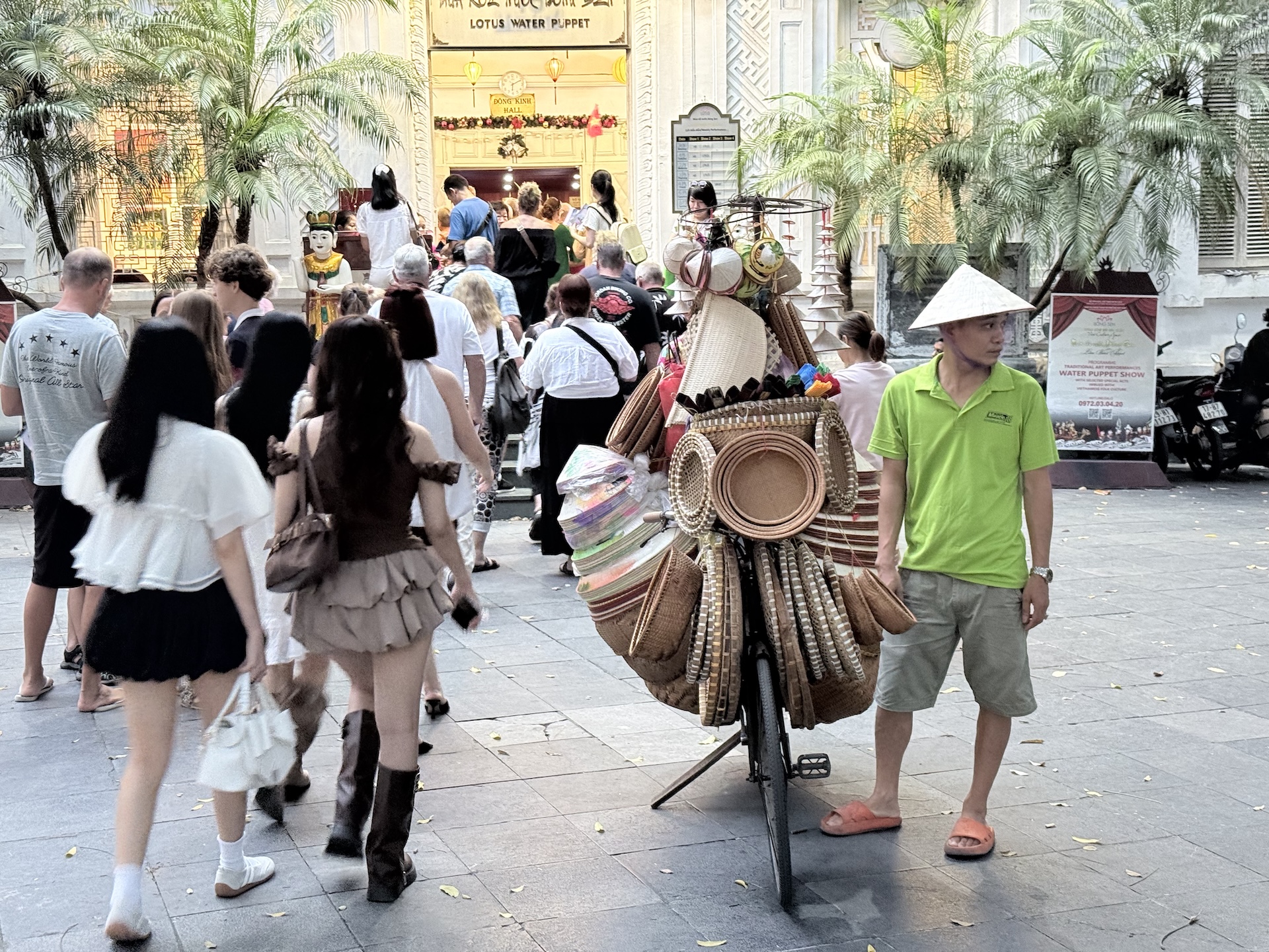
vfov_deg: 30.3
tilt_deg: -6.2
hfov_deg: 39.7
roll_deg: +0.8
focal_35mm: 48
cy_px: 476
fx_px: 1760
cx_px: 634
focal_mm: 6.76
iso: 400
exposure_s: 1/33
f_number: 1.78
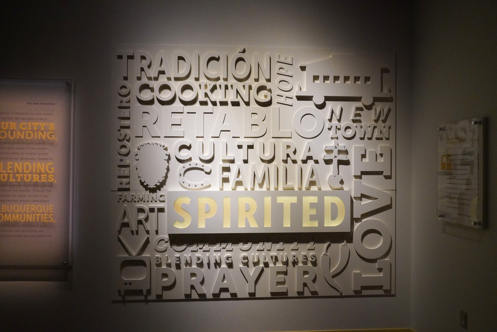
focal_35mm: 28
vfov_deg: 46.4
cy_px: 166
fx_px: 387
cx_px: 248
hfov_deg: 65.5
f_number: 20
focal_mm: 28
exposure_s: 1/80
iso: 10000
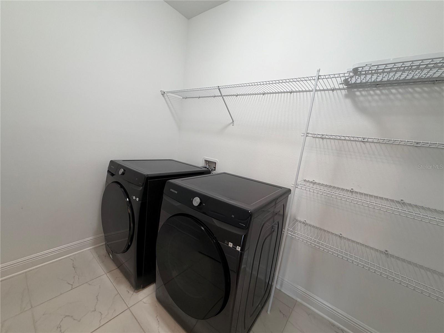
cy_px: 166
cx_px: 222
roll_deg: -6.1
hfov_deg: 102.1
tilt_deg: -9.7
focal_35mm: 14
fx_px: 180
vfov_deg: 85.7
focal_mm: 2.22
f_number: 2.2
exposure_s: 1/60
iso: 160
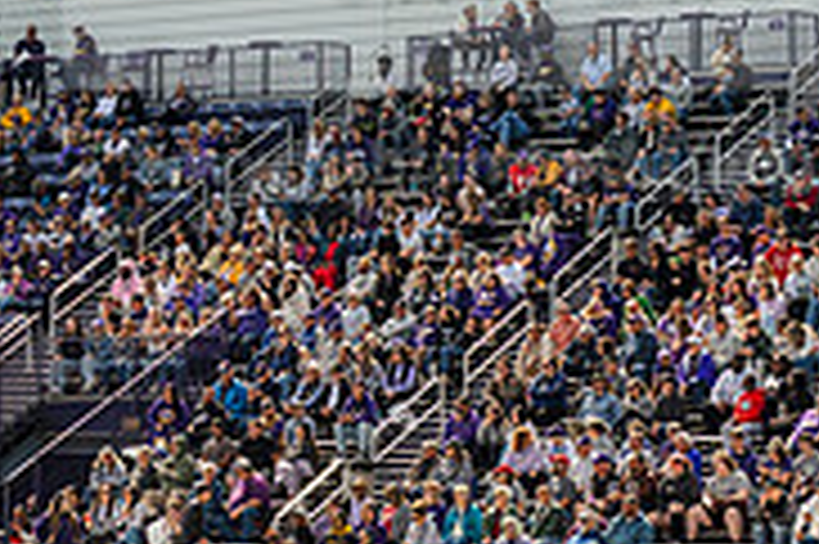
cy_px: 259
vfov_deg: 6.1
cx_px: -72
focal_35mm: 223
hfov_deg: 9.2
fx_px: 5069
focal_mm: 70
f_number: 3.5
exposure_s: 1/1600
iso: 200
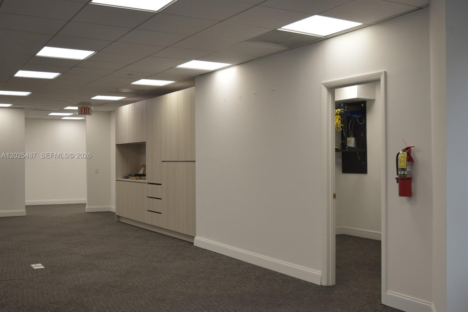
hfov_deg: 46.4
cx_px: 234
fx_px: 546
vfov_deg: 31.9
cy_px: 156
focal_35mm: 42
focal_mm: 28
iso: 400
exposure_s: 1/125
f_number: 5.6
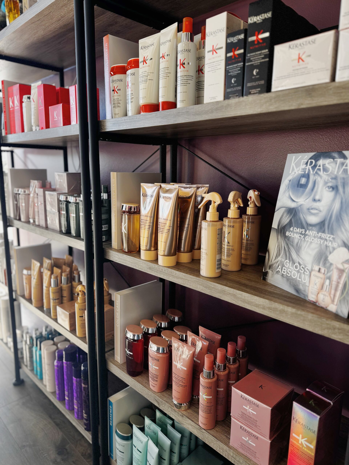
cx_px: 174
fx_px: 323
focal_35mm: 24
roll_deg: -1.1
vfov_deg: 71.6
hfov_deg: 56.8
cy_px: 232
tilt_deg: -10.8
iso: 64
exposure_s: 1/255
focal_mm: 6.76
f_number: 1.78
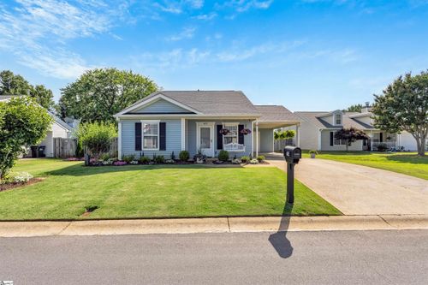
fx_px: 196
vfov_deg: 72.0
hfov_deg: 95.0
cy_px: 142
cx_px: 214
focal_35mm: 16
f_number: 9
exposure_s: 1/250
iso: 160
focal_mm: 16.5
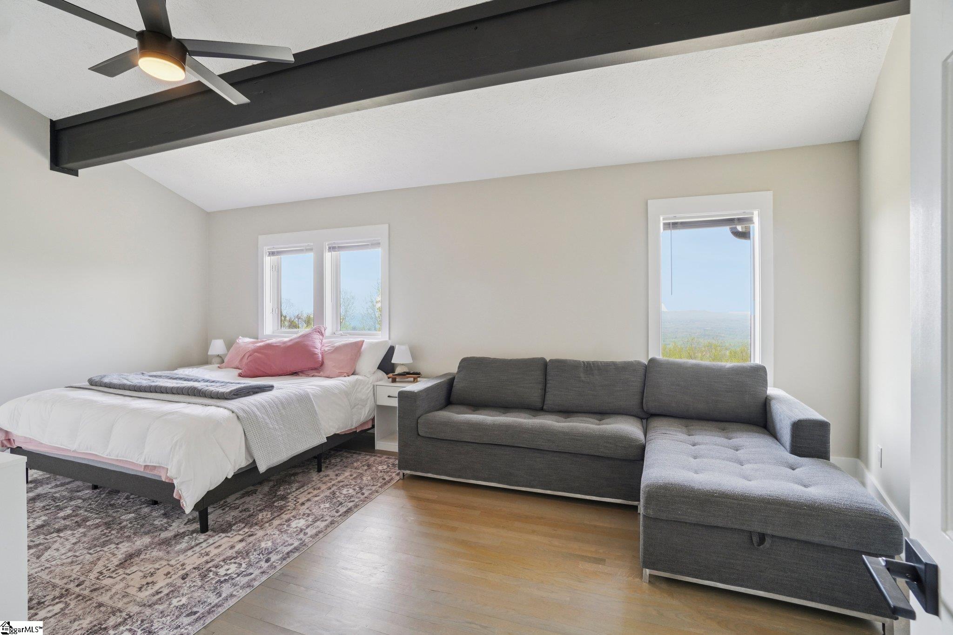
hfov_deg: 100.4
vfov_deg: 77.3
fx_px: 397
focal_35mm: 15
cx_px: 476
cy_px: 318
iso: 250
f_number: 8
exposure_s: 1/30
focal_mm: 10
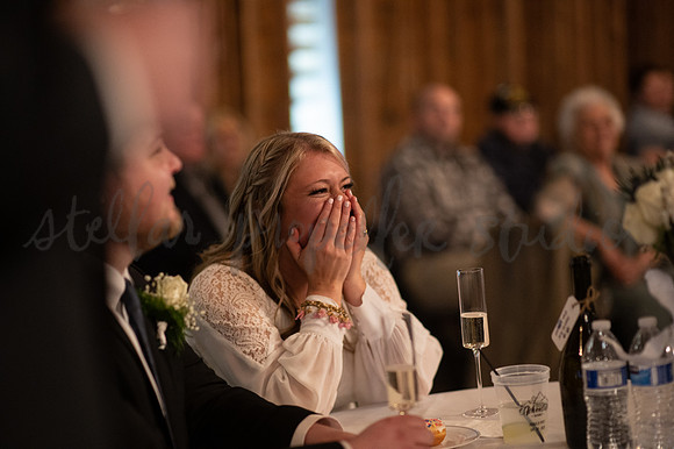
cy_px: 224
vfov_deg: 16.1
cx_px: 337
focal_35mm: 85
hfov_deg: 23.9
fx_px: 1590
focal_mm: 85
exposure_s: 1/200
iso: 2500
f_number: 1.4
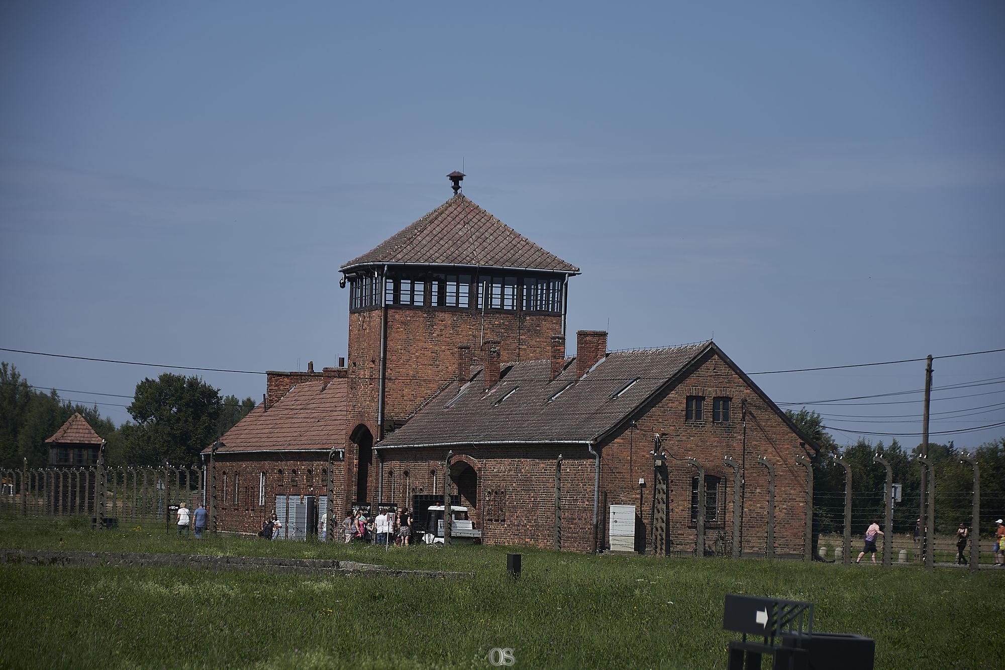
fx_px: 4382
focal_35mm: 157
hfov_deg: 13.1
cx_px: 502
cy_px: 335
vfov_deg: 8.7
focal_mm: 105
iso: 100
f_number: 5.6
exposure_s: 1/400
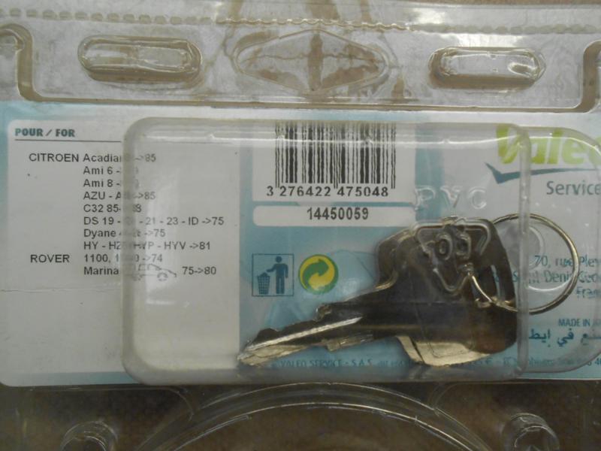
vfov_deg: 46.8
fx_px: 521
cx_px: 300
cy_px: 226
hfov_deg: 60.0
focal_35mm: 30
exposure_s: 1/30
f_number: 3.8
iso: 320
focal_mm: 5.3
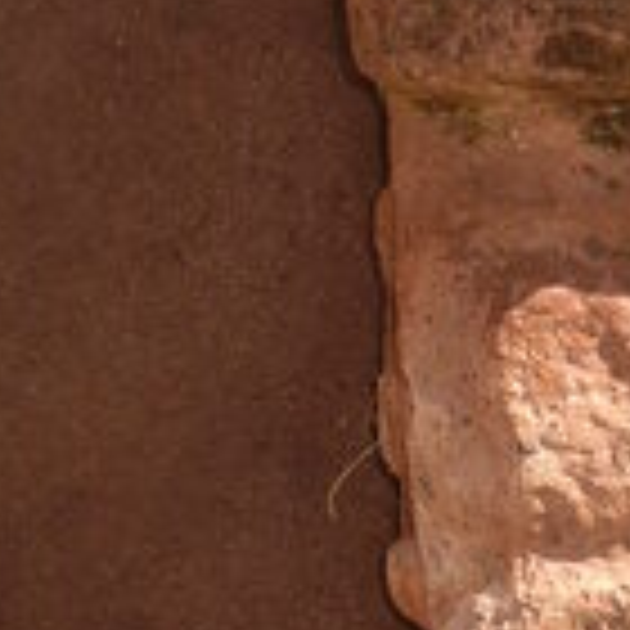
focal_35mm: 322
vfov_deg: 5.4
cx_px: 770
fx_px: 6630
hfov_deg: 5.4
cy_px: 351
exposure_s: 1/471
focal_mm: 20.4
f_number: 5
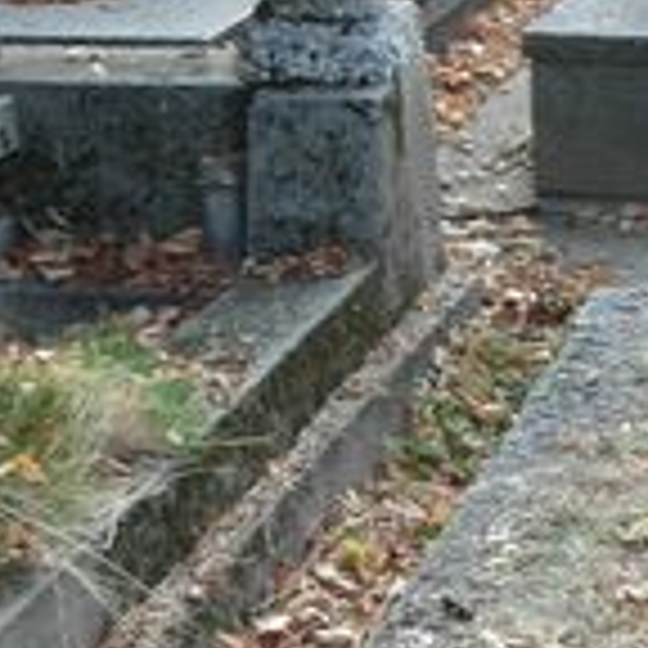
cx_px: 706
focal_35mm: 118
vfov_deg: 14.4
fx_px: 2499
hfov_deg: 14.4
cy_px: 742
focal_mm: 6.5
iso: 100
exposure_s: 1/60
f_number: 3
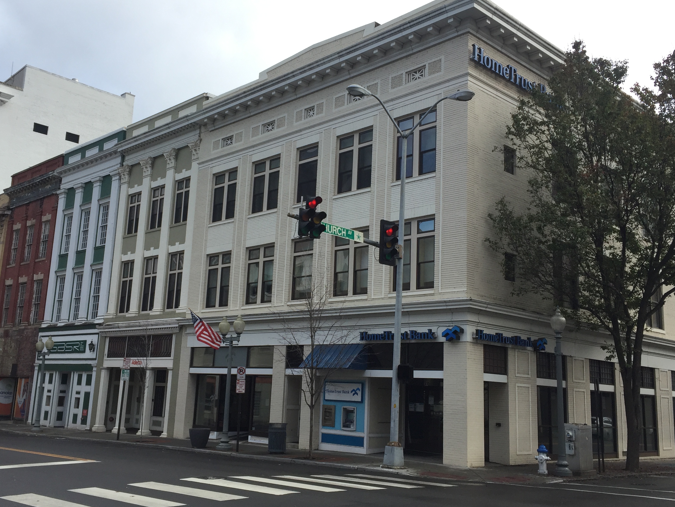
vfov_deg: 38.7
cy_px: 239
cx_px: 316
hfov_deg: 50.1
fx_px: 722
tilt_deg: +10.3
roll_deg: -3.3
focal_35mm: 37
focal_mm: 4.15
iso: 32
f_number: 2.2
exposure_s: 1/557
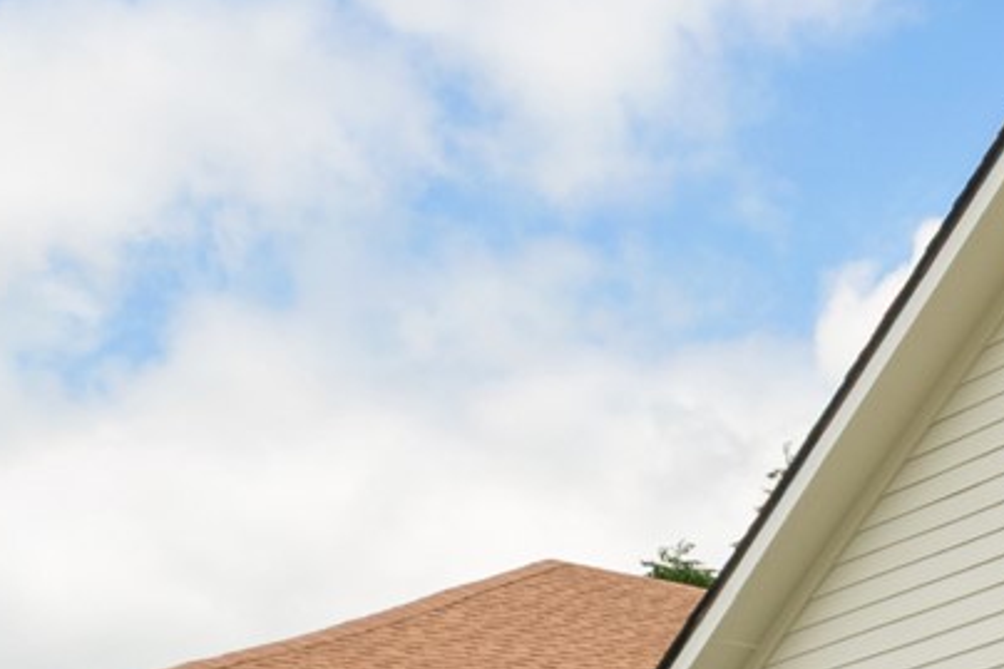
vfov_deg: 14.8
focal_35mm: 86
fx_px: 2397
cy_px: 997
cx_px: 1632
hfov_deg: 19.6
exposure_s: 1/160
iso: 100
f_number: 10
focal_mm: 16
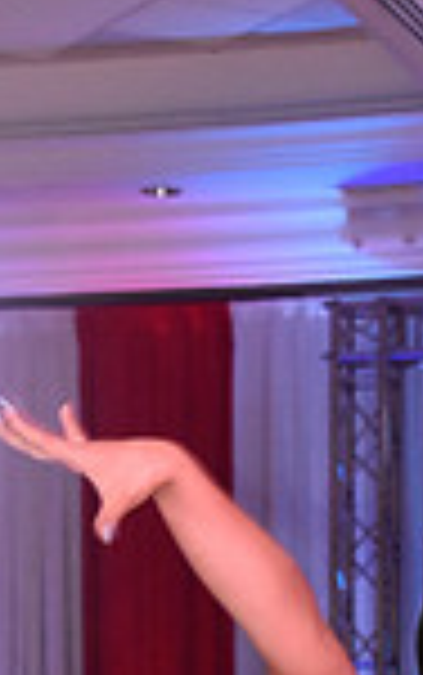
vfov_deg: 9.2
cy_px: 1215
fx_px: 3995
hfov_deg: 6.1
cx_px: 362
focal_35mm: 217
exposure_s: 1/320
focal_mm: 55
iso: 2500
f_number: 6.3
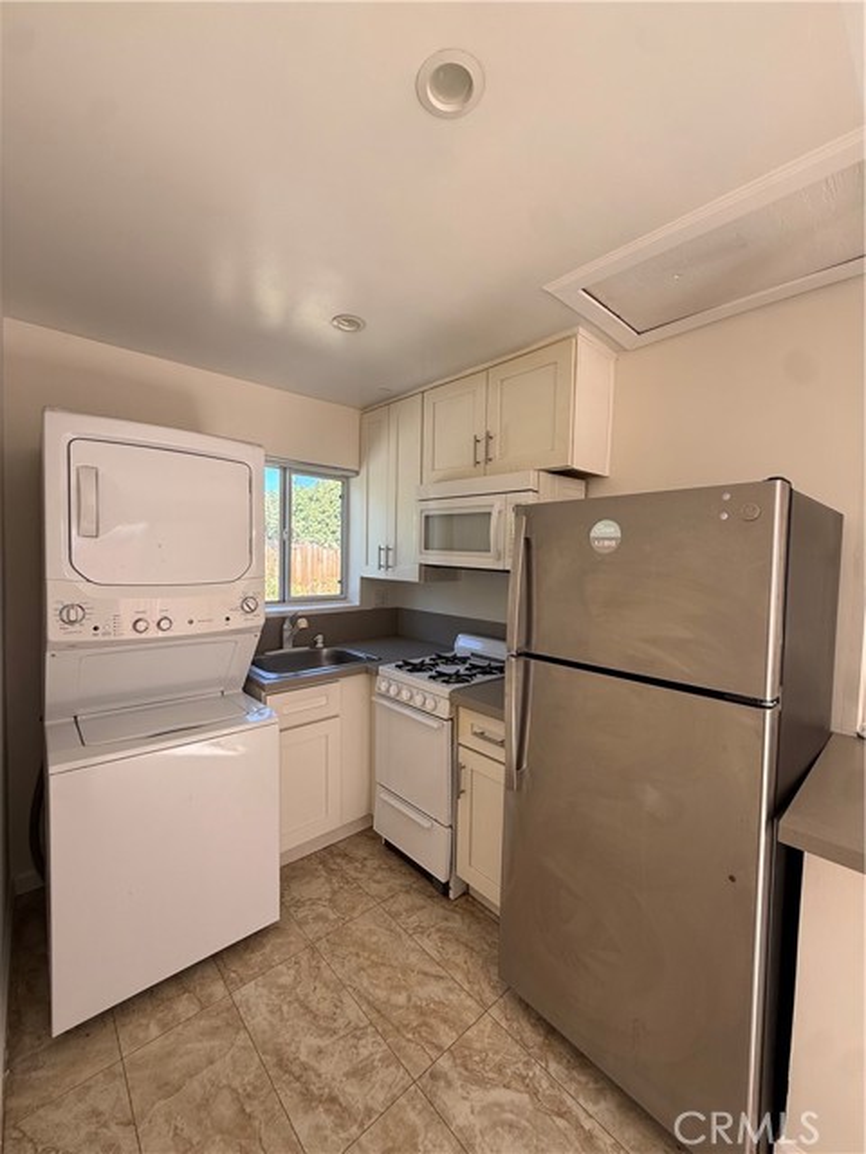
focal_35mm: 14
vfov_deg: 102.1
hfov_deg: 85.7
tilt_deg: -1.8
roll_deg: -1.7
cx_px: 433
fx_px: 467
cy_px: 577
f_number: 2.2
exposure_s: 1/113
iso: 64
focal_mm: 2.22
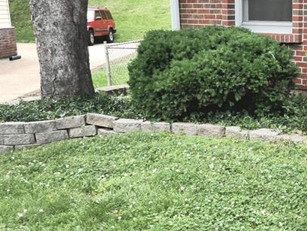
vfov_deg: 24.0
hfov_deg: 30.1
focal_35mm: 60
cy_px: 186
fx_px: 532
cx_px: 301
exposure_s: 1/200
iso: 800
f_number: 7.1
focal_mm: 12
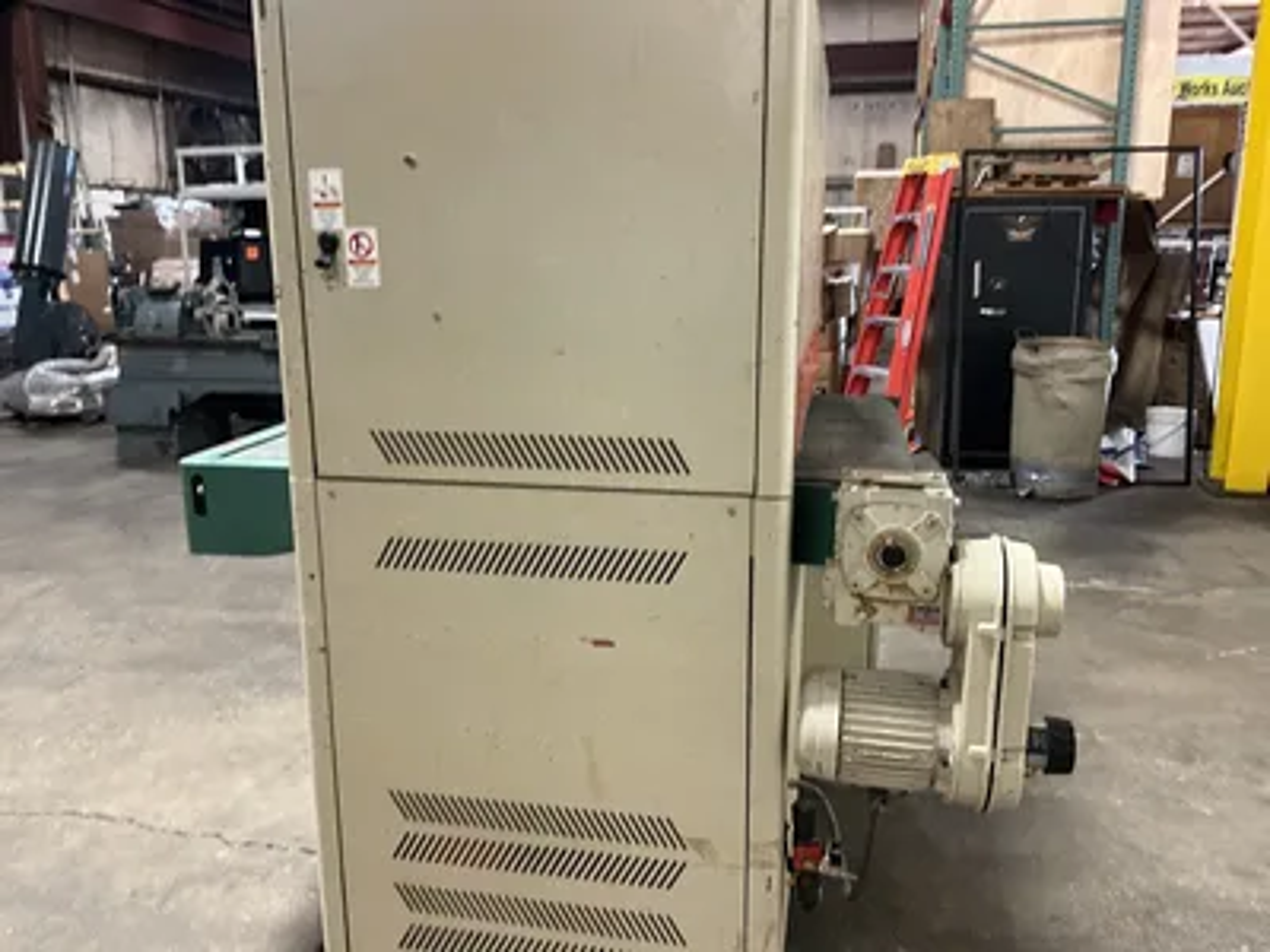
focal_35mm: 29
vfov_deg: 48.2
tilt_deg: -13.7
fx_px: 1064
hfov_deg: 61.7
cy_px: 476
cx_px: 635
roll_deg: -0.3
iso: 320
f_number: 1.8
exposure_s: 1/48
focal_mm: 3
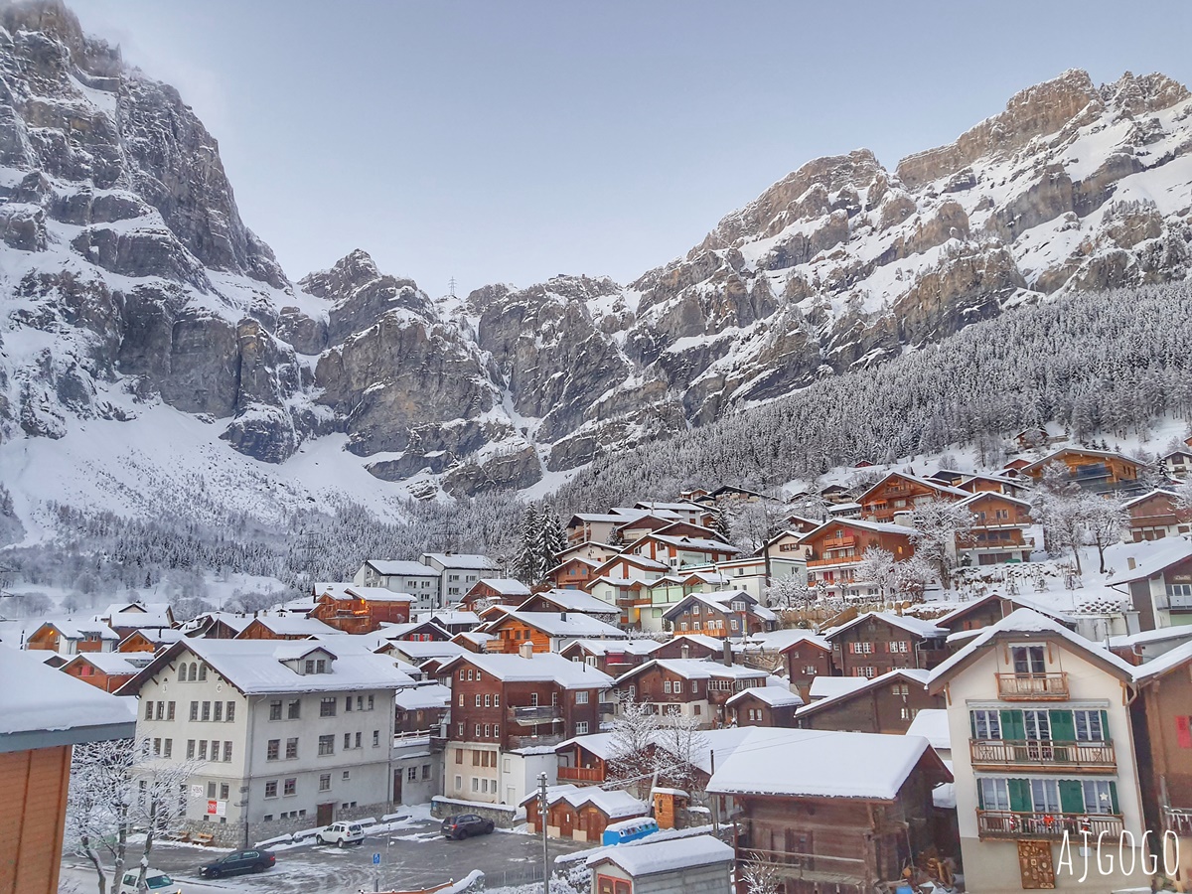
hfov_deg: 67.3
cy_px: 447
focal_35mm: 26
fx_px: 895
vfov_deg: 53.1
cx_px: 596
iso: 200
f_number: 1.7
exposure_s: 1/120
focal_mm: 4.32
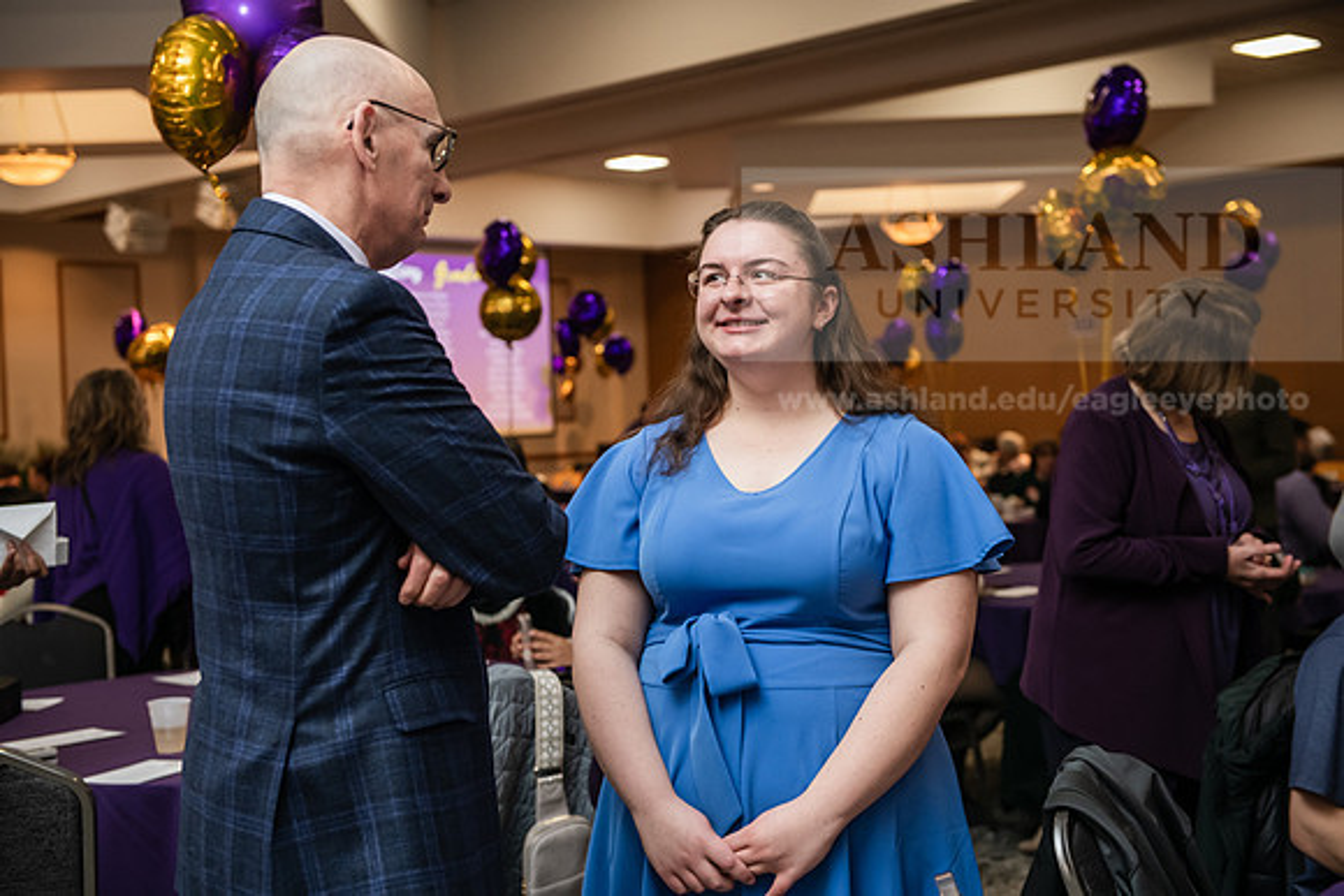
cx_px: 672
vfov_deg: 26.0
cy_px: 448
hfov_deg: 38.2
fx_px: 1942
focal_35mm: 52
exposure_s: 1/200
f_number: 3.5
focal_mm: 52
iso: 1600
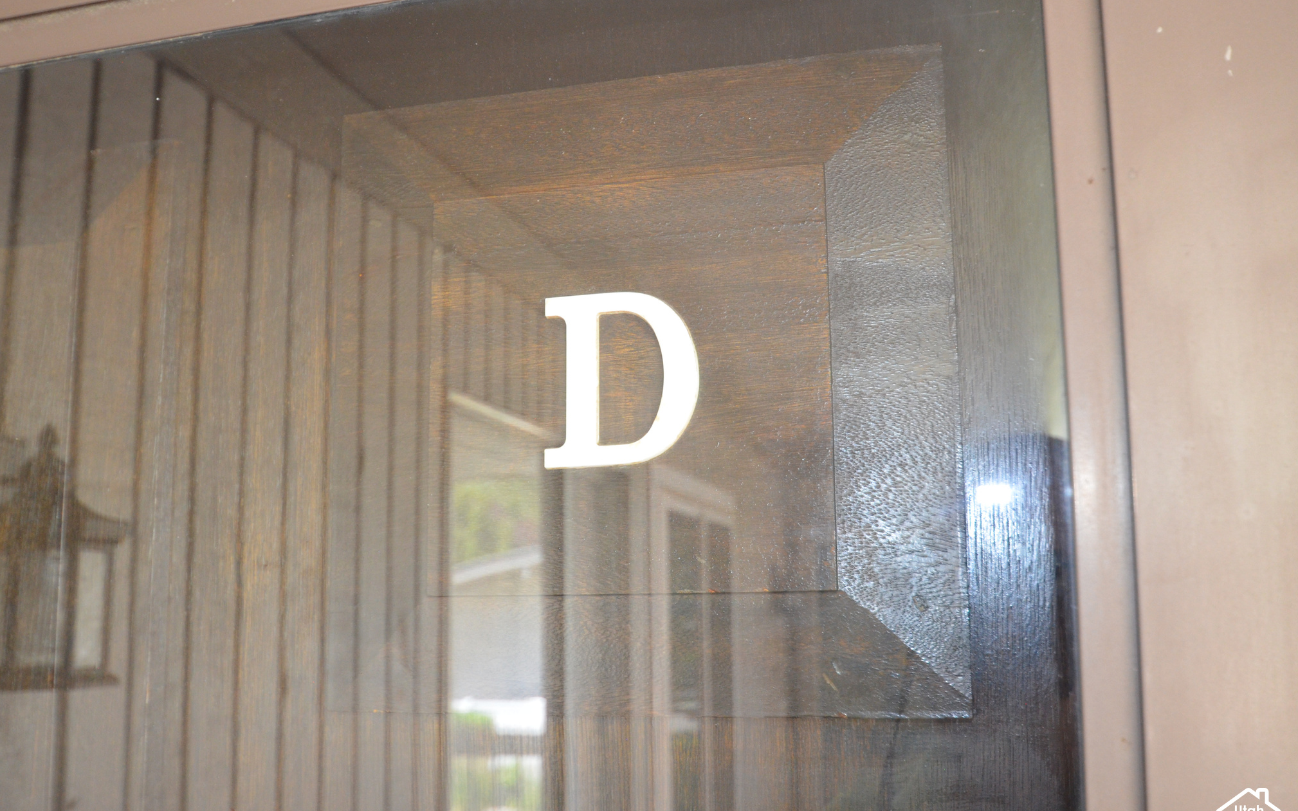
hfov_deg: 58.9
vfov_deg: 38.8
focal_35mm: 33
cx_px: 643
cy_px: 427
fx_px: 1150
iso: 1400
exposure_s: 1/60
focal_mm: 21
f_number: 4.5
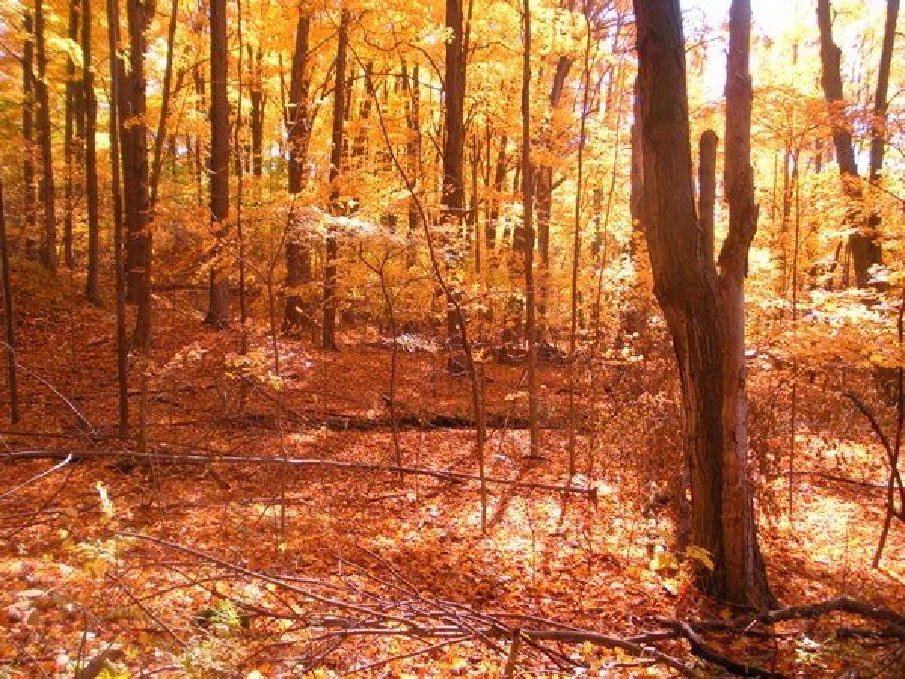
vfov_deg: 39.7
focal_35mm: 36
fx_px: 941
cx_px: 452
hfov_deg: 51.4
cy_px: 340
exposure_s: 1/113
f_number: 3.5
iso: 95
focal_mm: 6.3
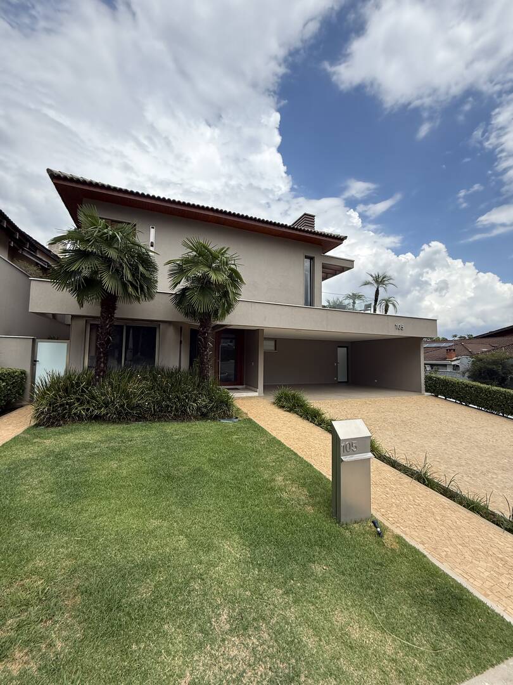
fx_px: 277
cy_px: 342
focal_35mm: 14
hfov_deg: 85.7
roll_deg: -1.7
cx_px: 256
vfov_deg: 102.1
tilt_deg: +5.0
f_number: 2.2
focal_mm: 2.22
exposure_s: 1/2717
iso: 80
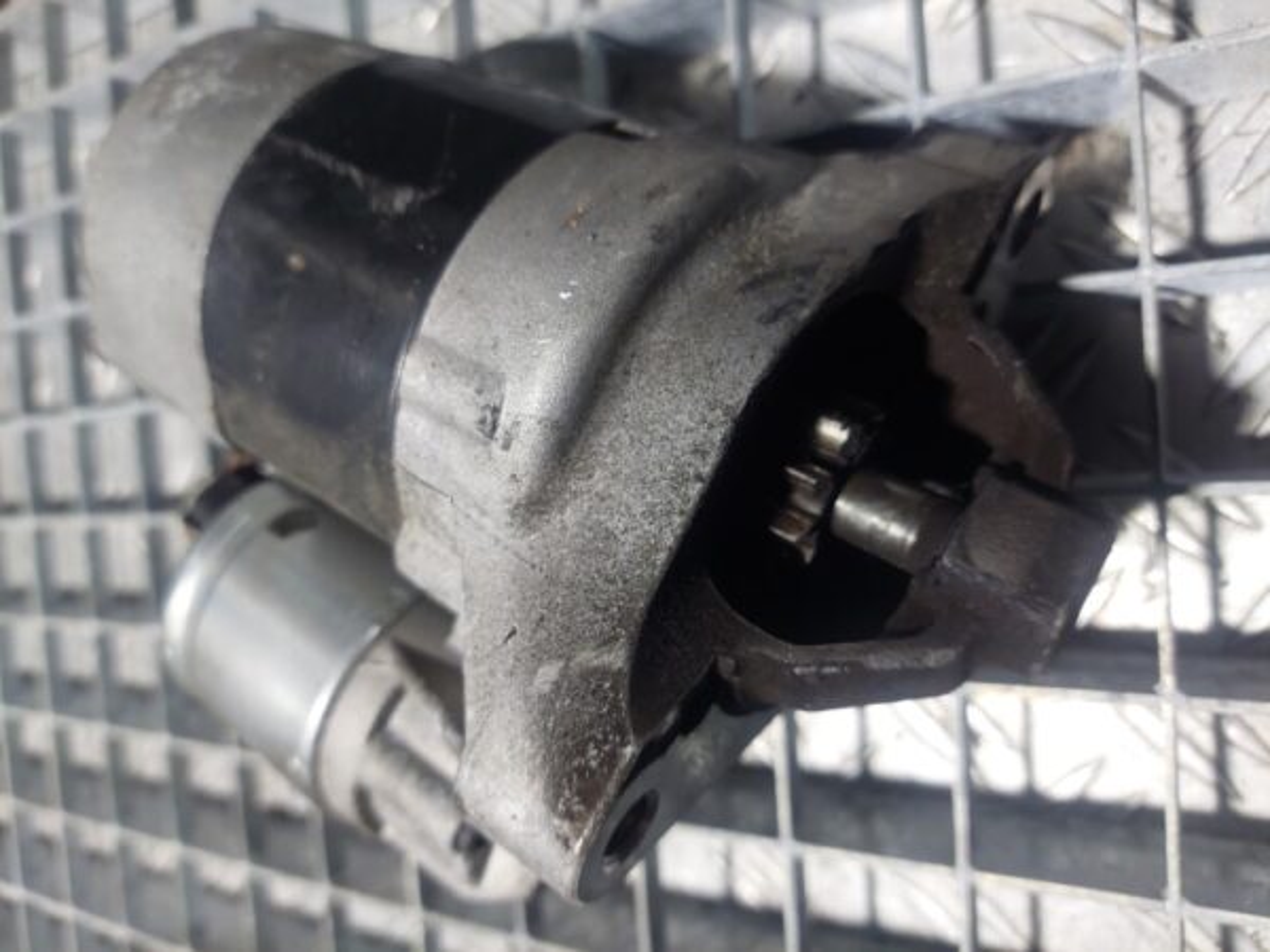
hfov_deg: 69.4
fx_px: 917
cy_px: 476
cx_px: 635
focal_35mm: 25
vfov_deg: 54.9
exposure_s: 1/50
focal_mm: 5.23
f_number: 1.8
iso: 200
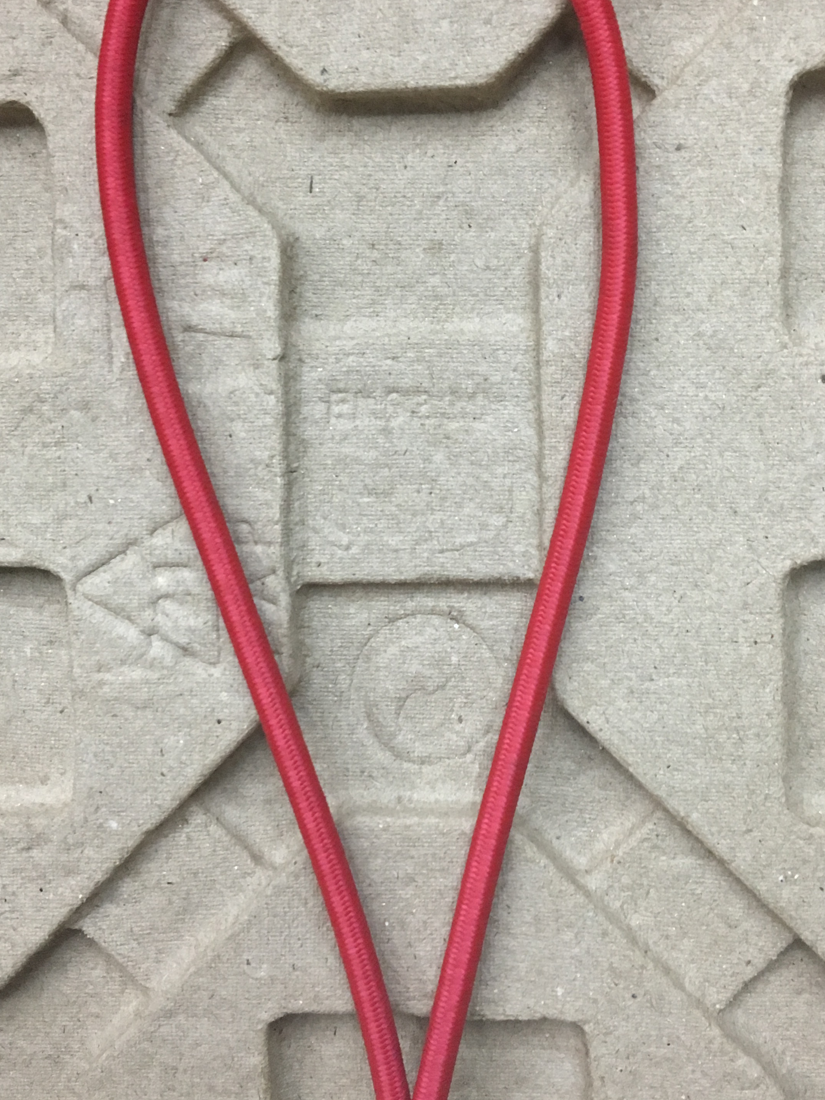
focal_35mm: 41
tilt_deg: -50.6
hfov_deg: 35.1
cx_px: 446
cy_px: 486
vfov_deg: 45.7
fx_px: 1303
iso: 200
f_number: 2.2
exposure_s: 1/33
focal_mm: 4.15
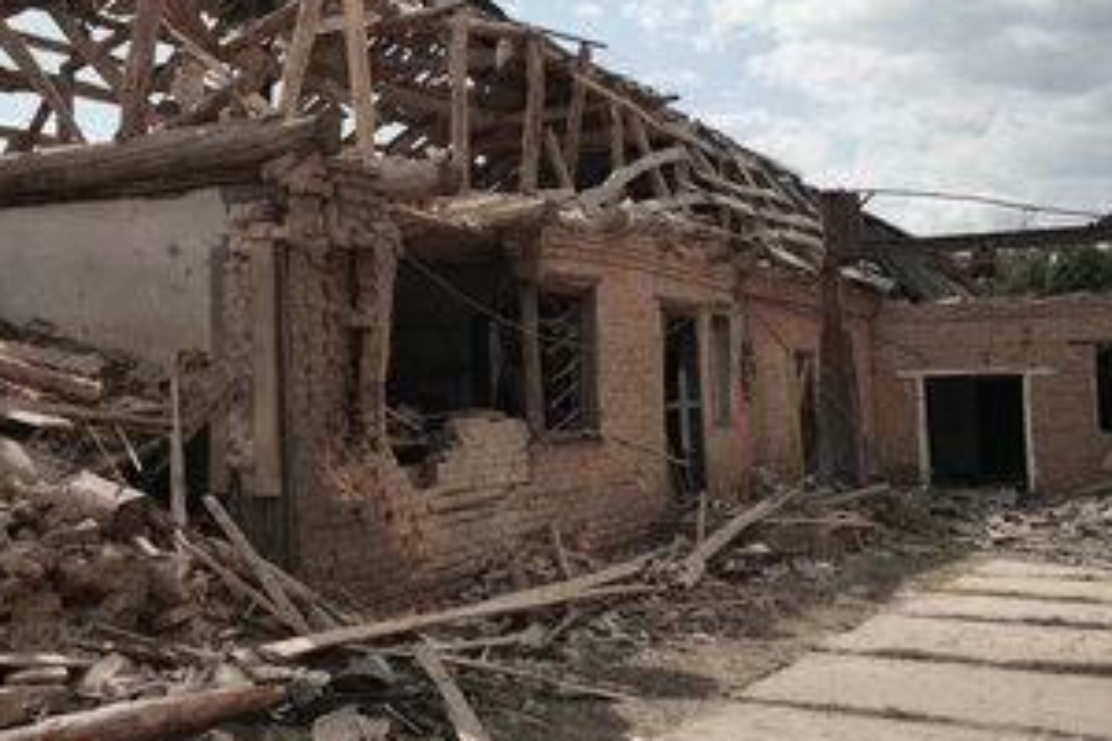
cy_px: 280
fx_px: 1359
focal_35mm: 44
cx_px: 430
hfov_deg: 44.2
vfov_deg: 30.4
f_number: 2.8
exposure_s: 1/125
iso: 125
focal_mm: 33
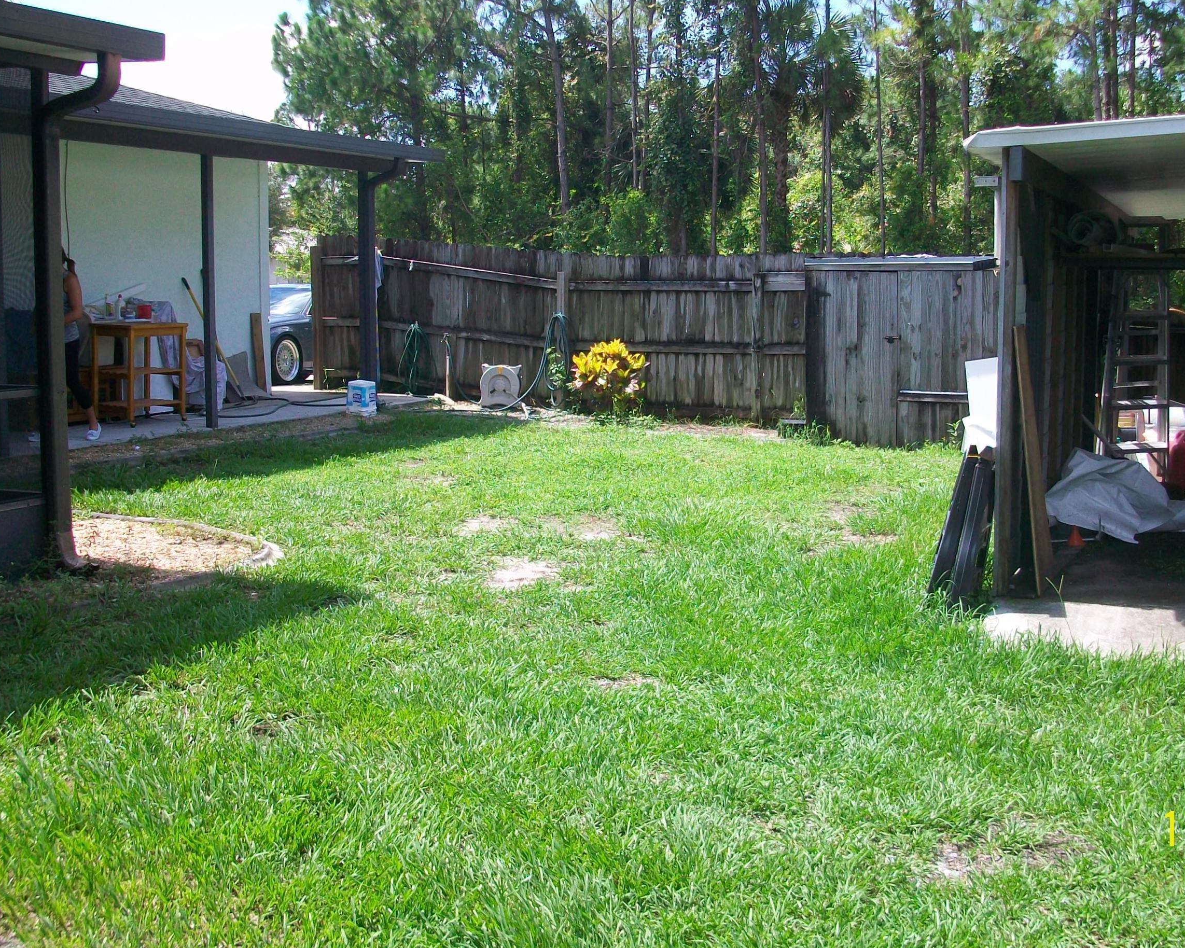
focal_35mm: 41
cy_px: 375
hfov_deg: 44.6
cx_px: 698
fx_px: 1438
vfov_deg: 36.3
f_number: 2.8
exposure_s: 1/400
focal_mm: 5.7
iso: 64
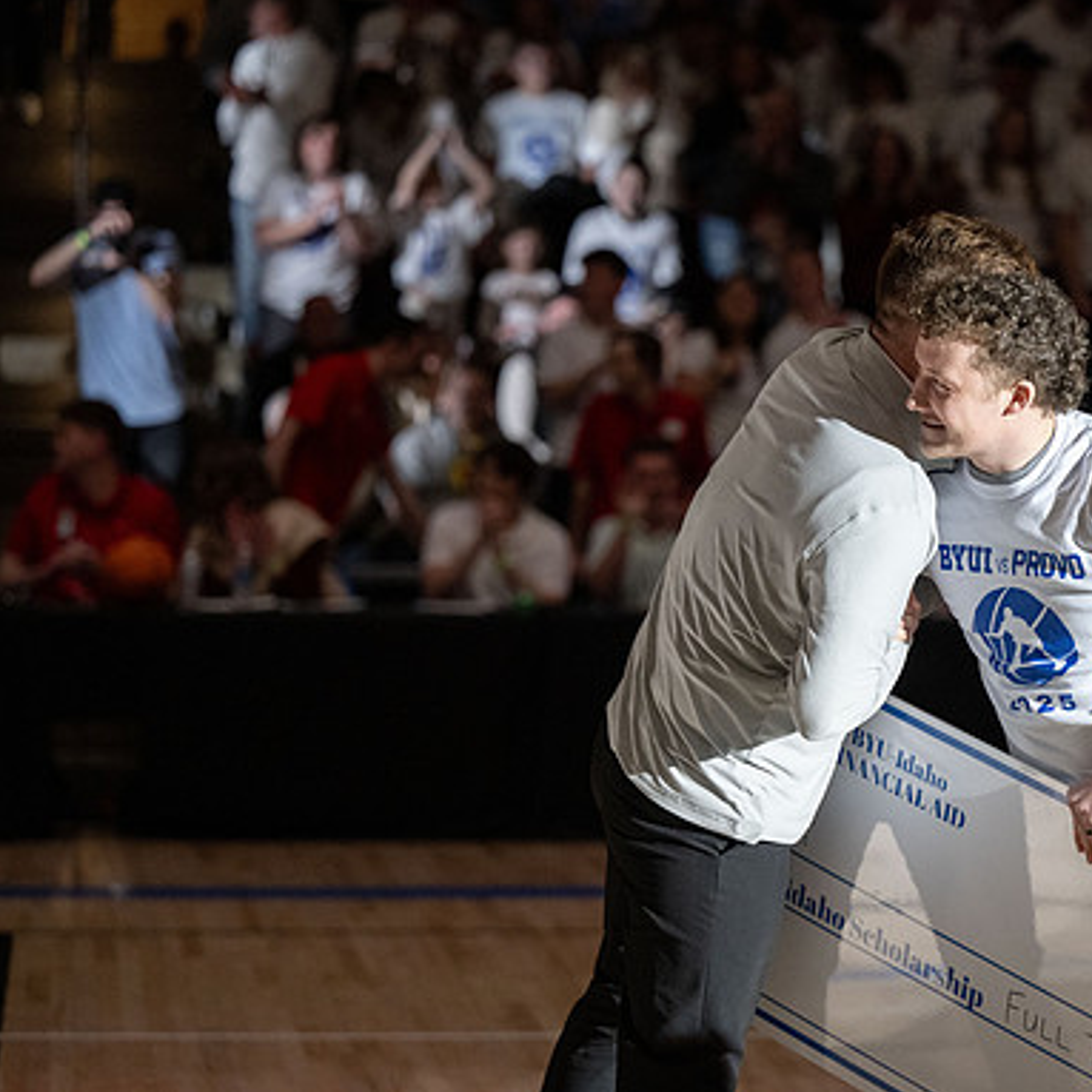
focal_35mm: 148
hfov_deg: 11.8
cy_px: 546
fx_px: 5282
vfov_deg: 11.8
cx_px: 756
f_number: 2.8
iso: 4000
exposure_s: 1/2500
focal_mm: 115
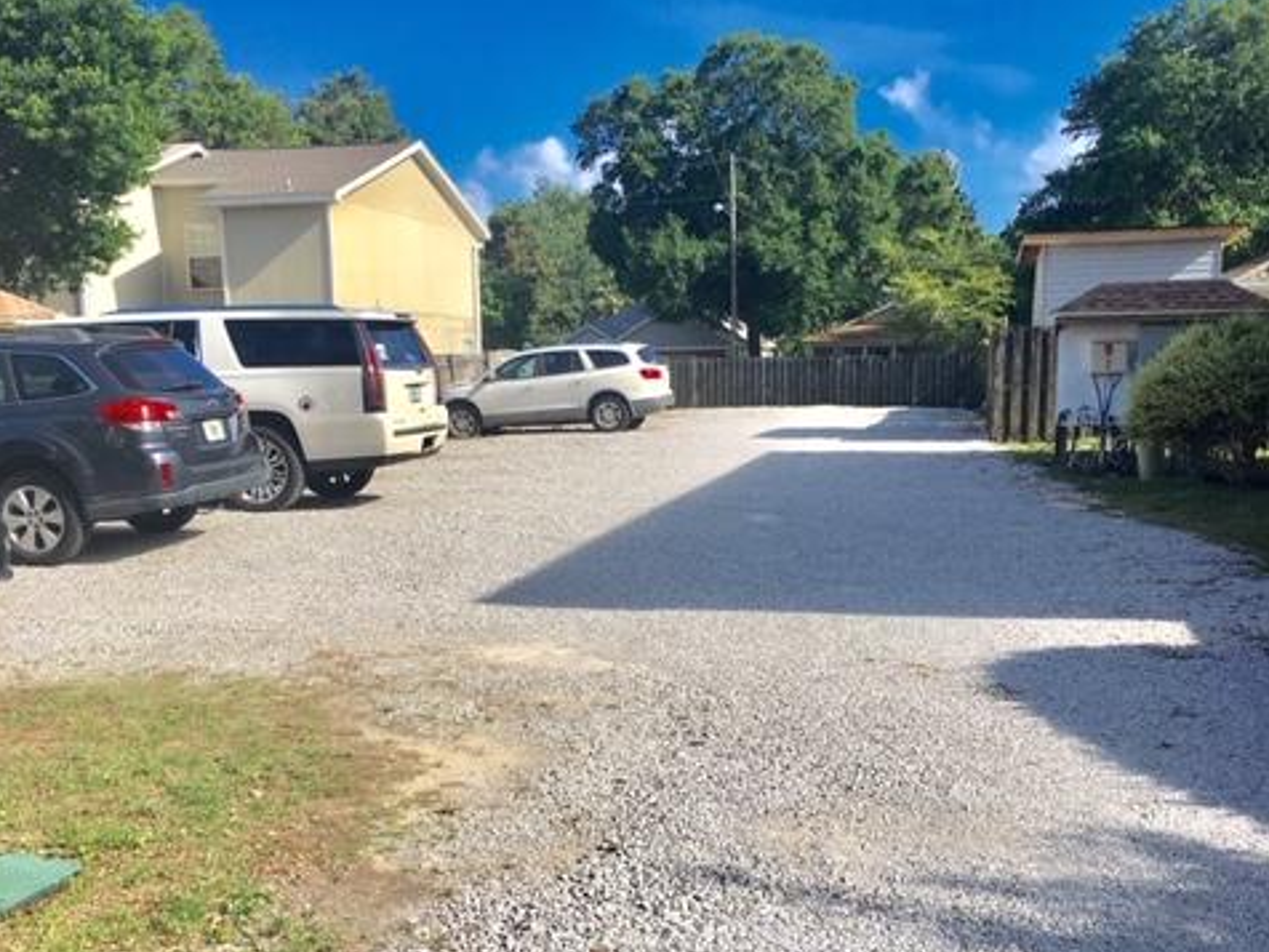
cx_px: 632
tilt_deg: -8.1
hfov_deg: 47.9
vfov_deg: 36.5
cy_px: 619
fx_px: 1430
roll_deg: +0.5
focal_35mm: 39
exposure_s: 1/1399
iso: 25
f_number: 2.2
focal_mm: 4.15
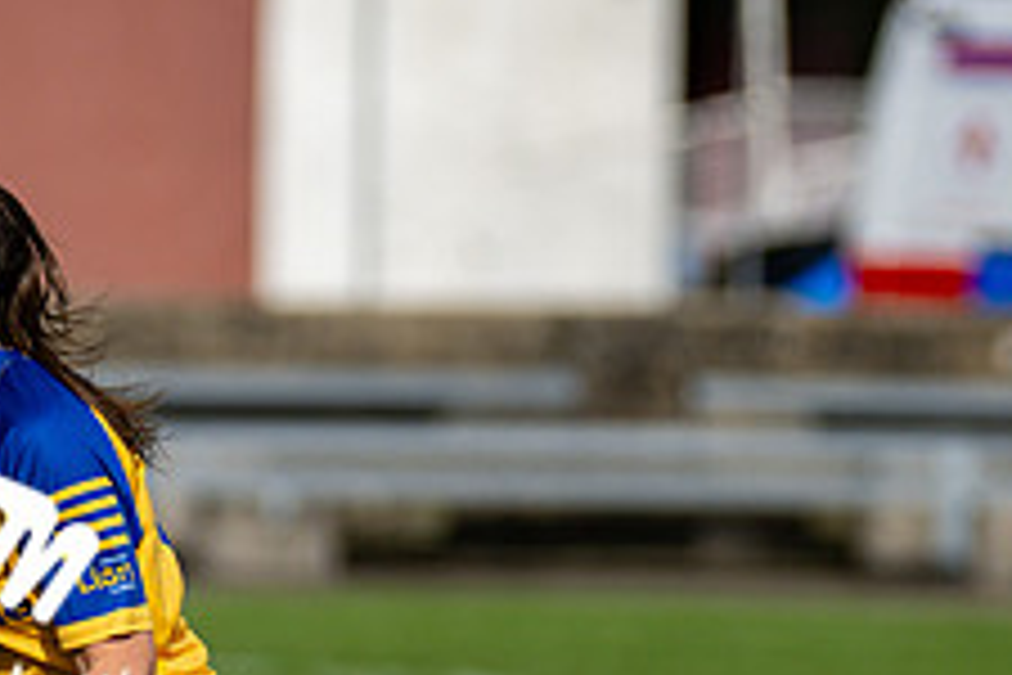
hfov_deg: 2.4
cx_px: -63
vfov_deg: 1.6
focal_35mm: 849
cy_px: 648
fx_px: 23864
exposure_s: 1/5000
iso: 180
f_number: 2.8
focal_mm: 220
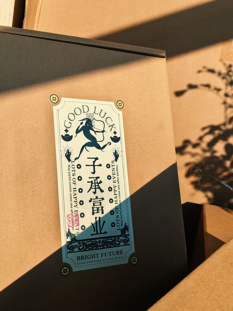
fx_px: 422
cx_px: 116
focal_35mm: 47
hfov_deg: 30.9
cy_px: 156
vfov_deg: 40.4
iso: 50
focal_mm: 8.5
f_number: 2
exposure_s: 1/2994
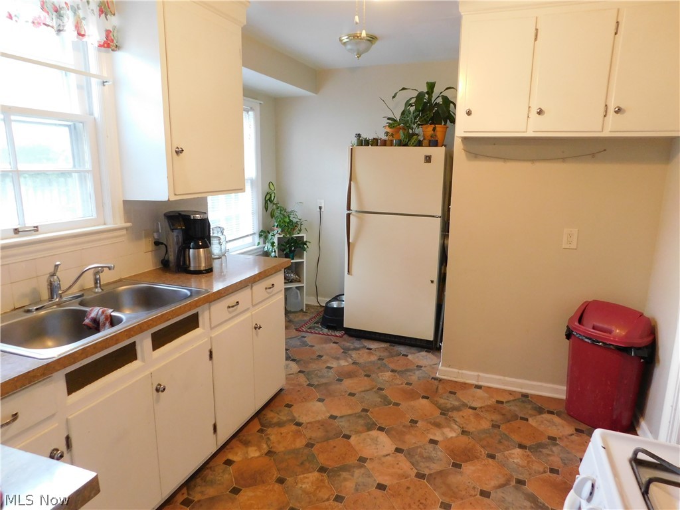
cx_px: 340
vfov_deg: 58.9
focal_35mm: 23
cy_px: 255
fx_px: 452
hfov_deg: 73.9
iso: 400
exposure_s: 1/30
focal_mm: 4
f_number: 3
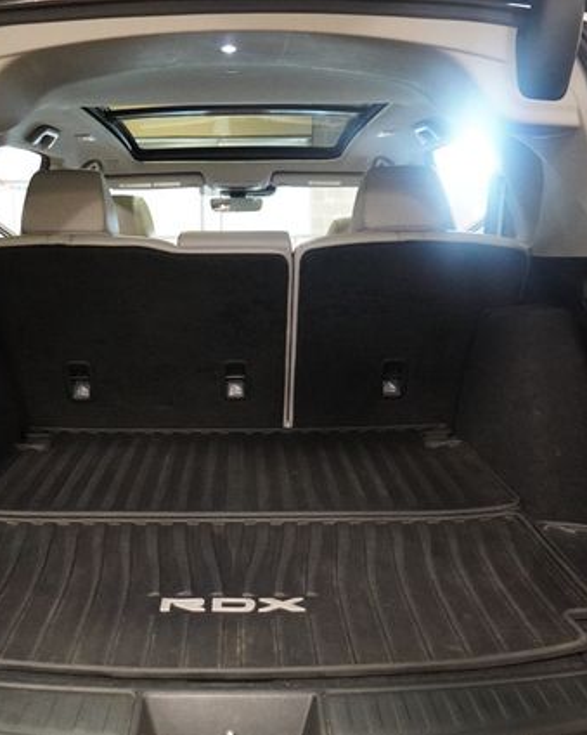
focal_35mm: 34
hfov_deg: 43.1
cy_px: 368
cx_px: 229
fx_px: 739
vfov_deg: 52.9
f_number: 3.5
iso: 6400
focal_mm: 16
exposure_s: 1/80
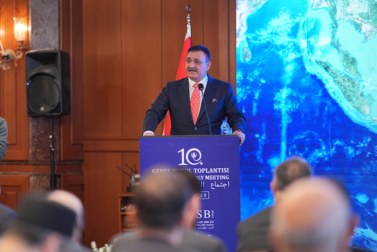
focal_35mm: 135
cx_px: 188
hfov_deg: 15.2
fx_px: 1414
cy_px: 126
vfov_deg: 10.2
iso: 1000
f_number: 1.8
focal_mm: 135
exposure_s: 1/100
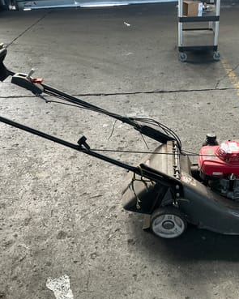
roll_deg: +2.6
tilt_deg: -33.7
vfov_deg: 49.1
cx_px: 150
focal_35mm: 37
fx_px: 327
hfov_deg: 39.8
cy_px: 150
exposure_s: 1/76
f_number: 1.8
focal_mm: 3
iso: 64
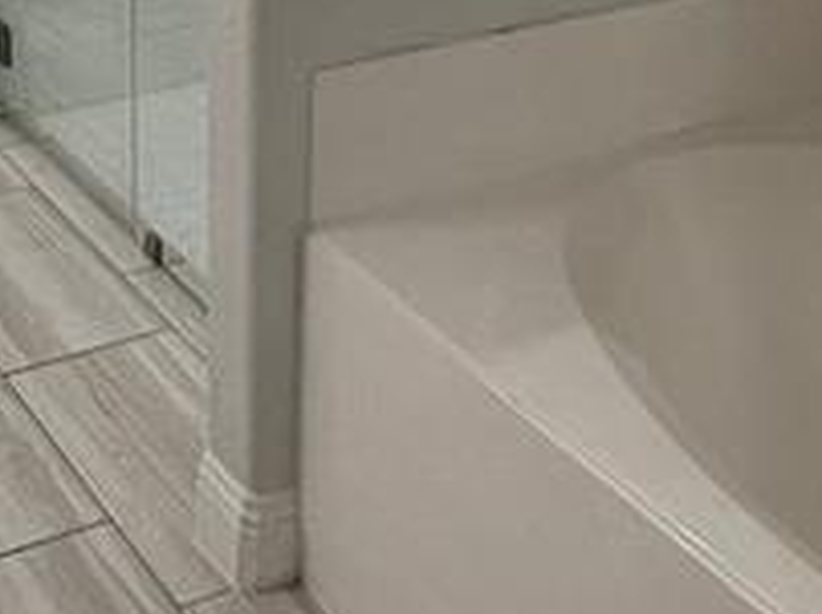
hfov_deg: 27.0
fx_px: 1684
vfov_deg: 19.7
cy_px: -73
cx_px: 191
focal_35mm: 71
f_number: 2.2
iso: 200
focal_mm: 2.22
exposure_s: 1/120
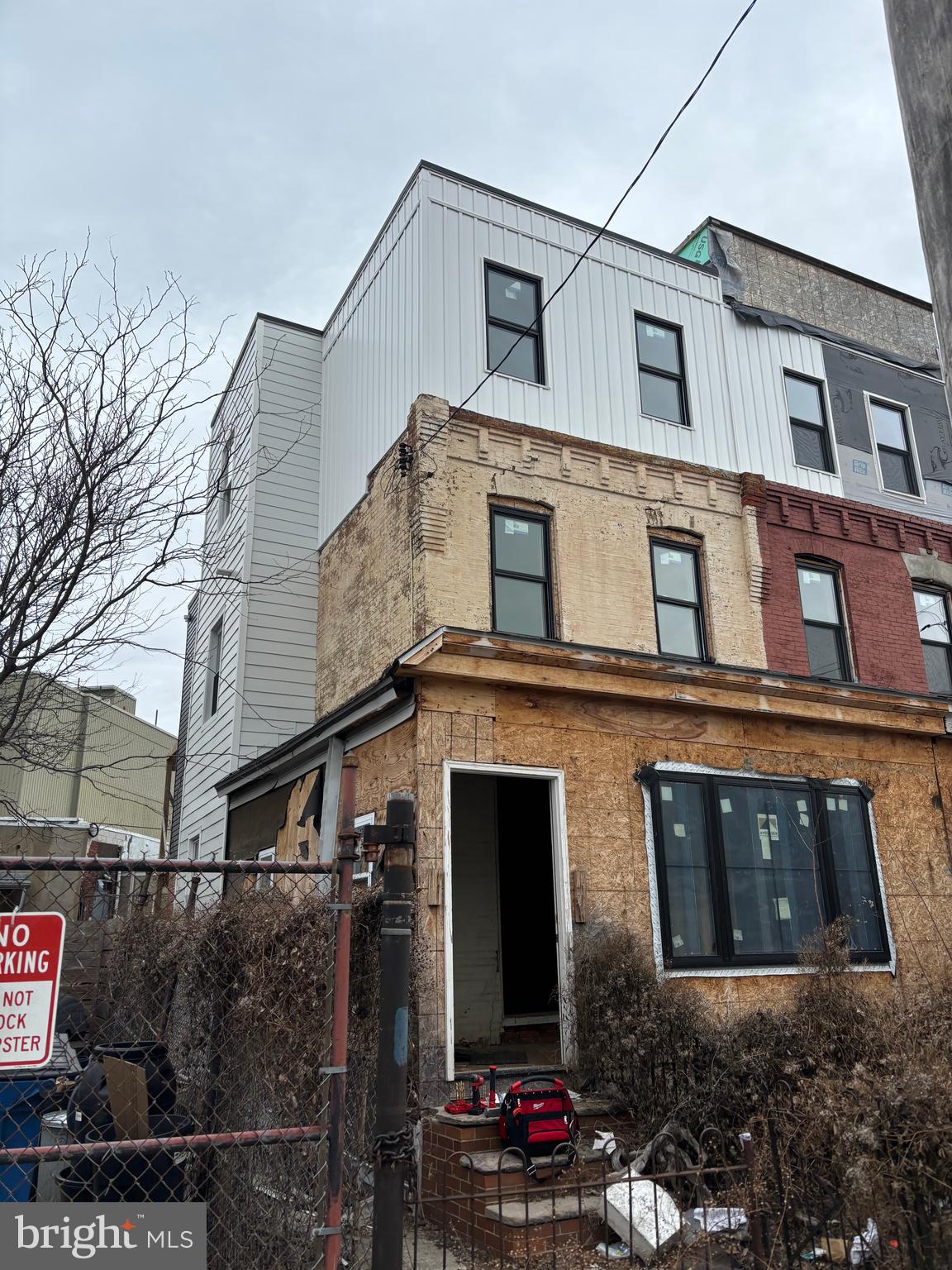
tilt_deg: +18.0
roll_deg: +0.0
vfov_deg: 67.3
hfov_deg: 53.1
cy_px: 635
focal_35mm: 26
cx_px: 476
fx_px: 953
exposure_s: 1/1912
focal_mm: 5.96
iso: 50
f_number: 1.6
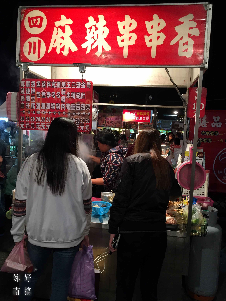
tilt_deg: -3.3
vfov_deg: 61.7
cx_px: 113
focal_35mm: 29
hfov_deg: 48.2
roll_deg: -1.1
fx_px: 252
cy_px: 150
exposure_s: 1/30
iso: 50
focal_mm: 4.15
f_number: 2.2
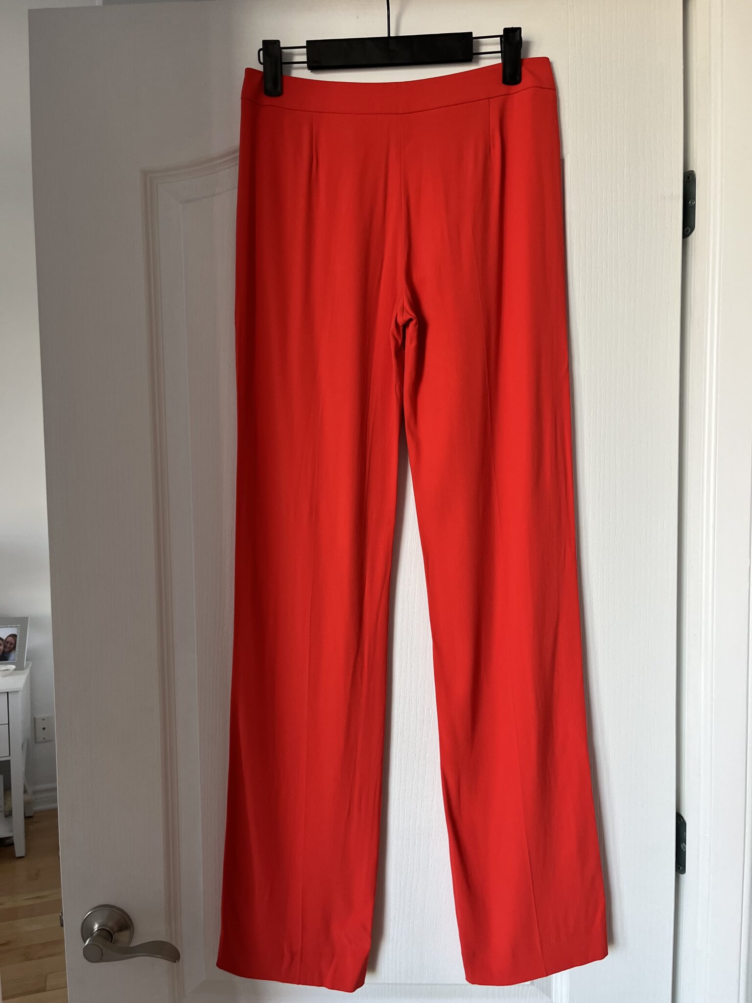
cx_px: 376
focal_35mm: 26
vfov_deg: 67.3
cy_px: 502
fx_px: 753
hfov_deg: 53.1
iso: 125
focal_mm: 5.1
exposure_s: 1/121
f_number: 1.6
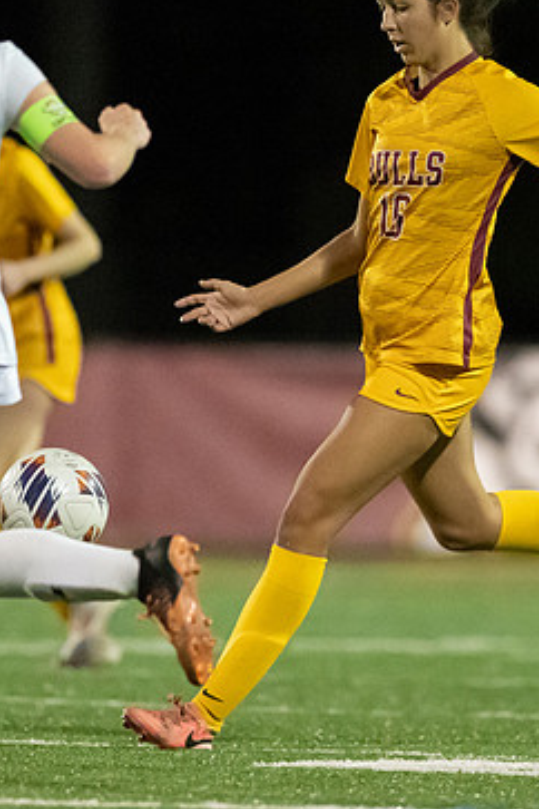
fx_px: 18482
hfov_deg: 1.7
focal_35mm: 823
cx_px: 384
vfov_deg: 2.5
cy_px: 401
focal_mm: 300
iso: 16000
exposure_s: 1/1000
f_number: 2.8
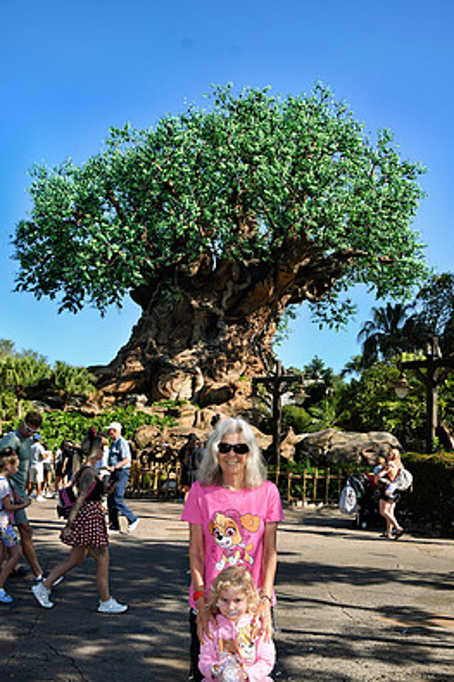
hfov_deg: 32.6
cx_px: 228
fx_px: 776
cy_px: 387
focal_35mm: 41
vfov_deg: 47.3
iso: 100
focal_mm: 24
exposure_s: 1/200
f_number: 7.1
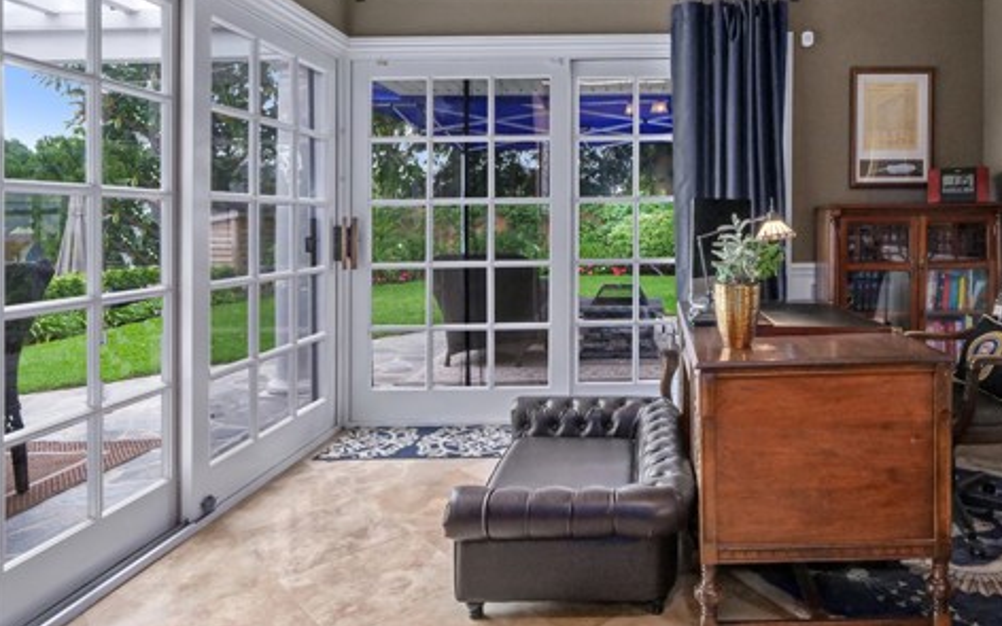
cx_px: 673
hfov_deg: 74.6
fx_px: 628
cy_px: 258
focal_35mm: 23
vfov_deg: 52.7
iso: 1600
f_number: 8
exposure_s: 1/20
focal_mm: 8
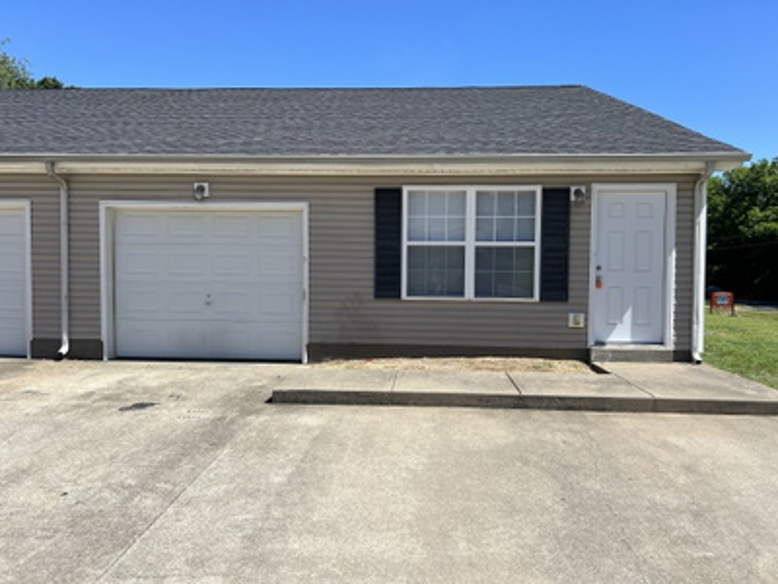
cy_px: 292
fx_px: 584
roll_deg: -0.4
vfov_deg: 53.1
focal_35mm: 26
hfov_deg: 67.3
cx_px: 389
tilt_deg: -2.1
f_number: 1.5
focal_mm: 5.7
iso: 50
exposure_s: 1/3704
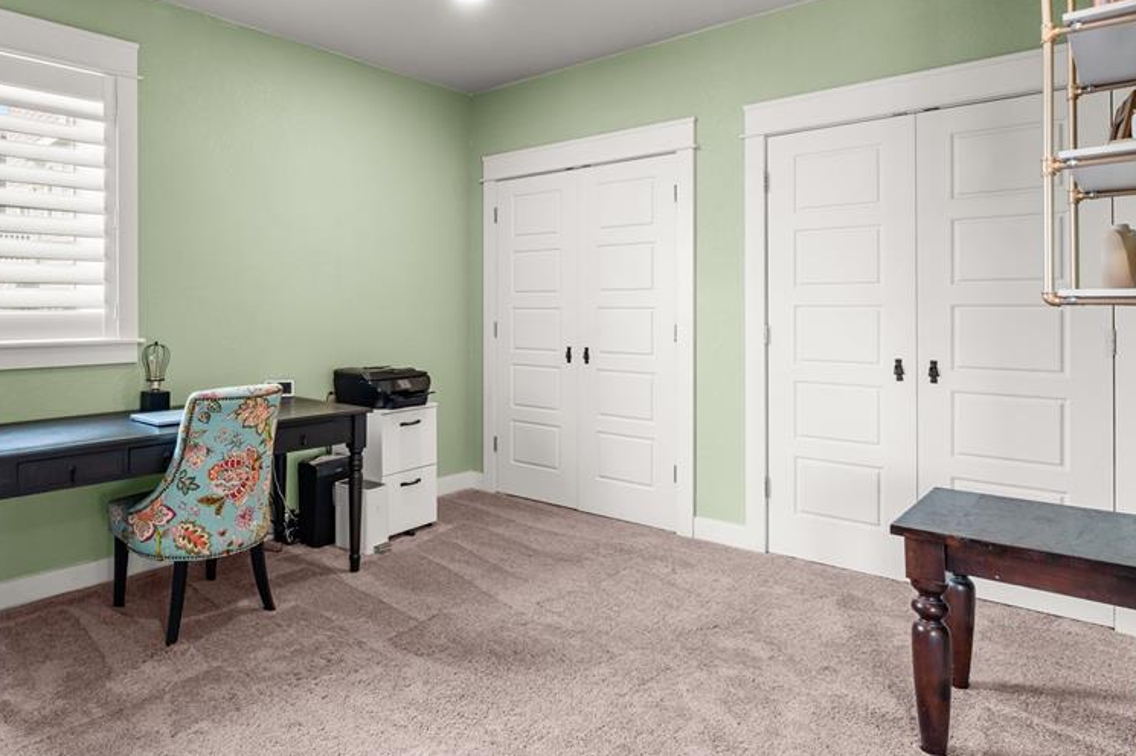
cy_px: 319
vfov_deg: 55.0
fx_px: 722
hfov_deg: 74.4
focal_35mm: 23
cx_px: 393
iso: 250
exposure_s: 1/5
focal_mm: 11.1
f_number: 8
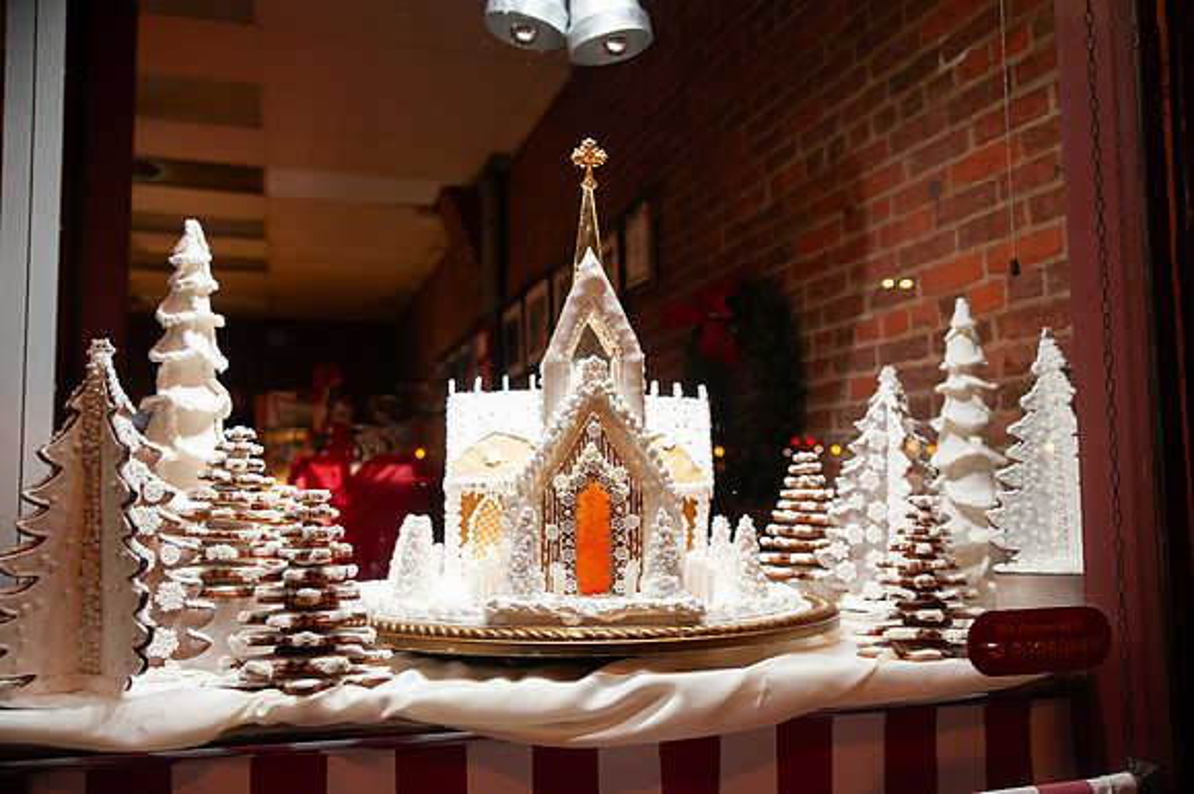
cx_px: 597
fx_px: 1061
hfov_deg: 58.7
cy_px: 397
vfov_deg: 41.1
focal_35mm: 32
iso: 1000
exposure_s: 1/125
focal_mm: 32
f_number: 2.8
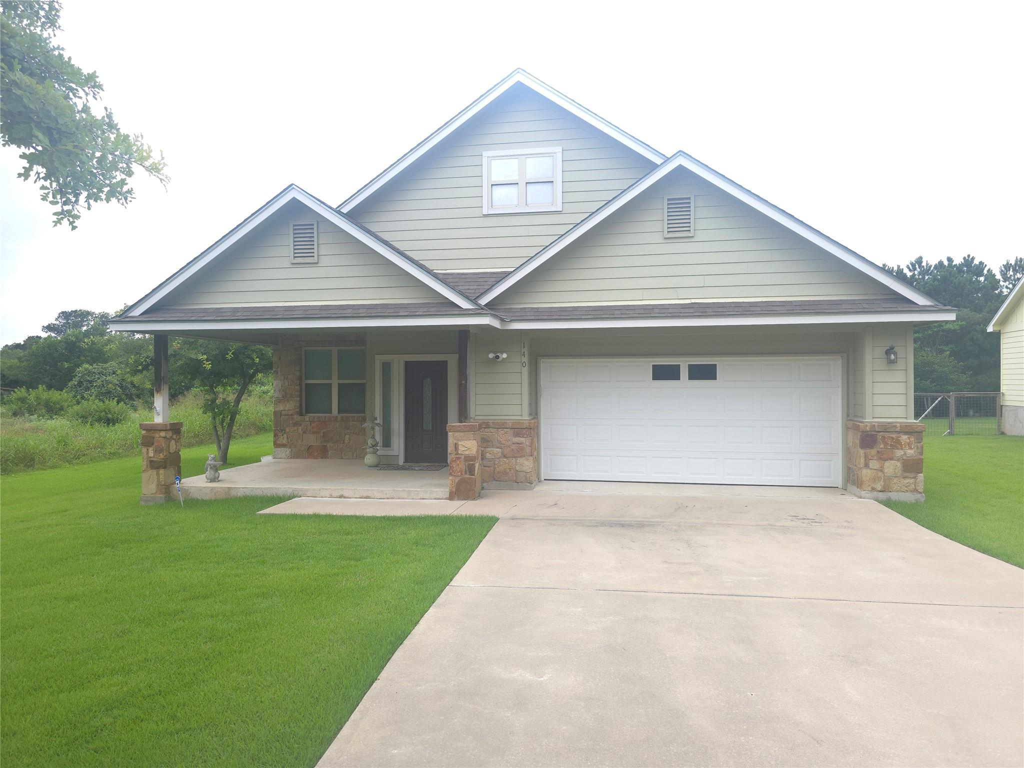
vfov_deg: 58.9
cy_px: 384
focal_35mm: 23
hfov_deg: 73.9
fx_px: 680
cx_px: 512
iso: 50
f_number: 1.7
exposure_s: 1/250
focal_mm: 6.3
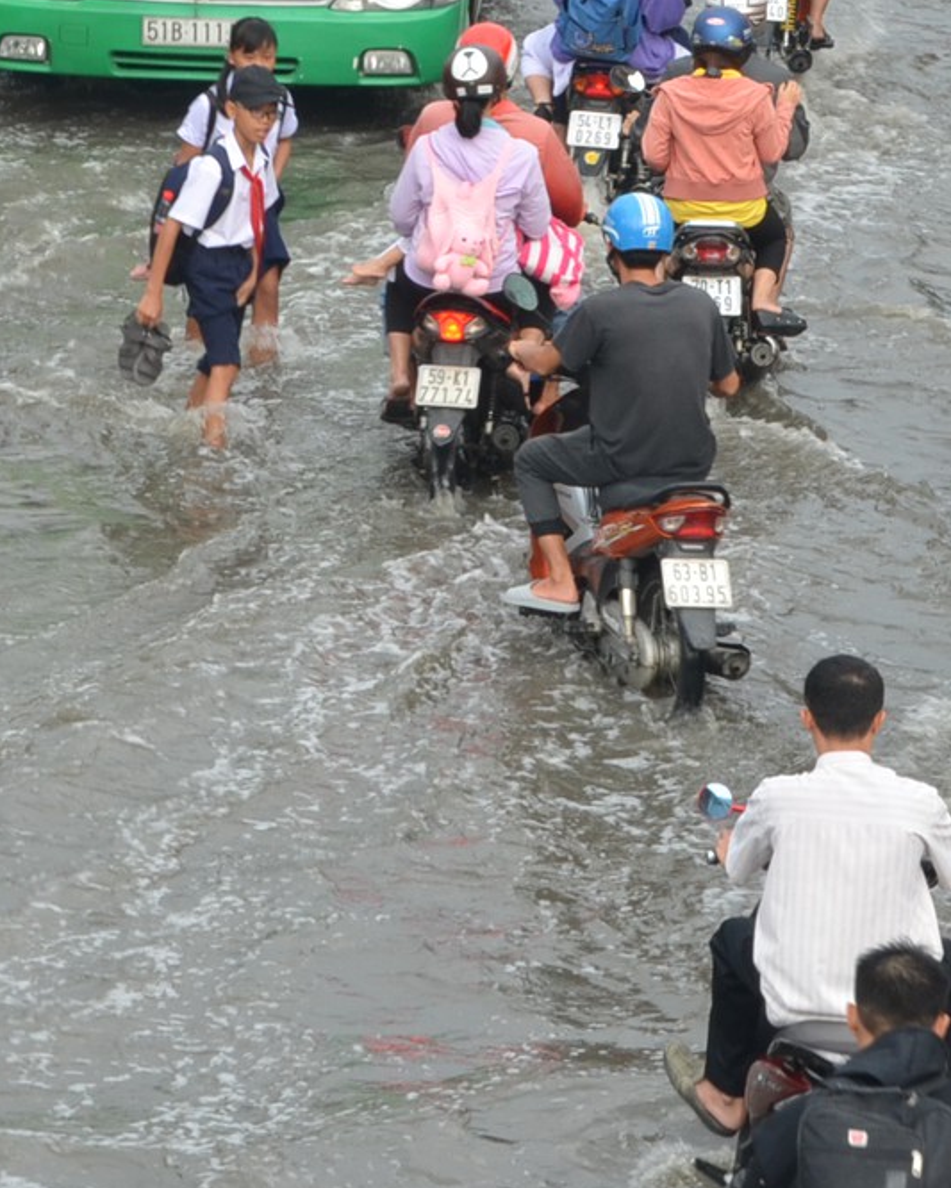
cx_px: 453
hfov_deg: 7.3
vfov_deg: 9.1
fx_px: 7422
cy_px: 94
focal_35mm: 211
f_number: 14
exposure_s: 1/50
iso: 320
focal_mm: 50
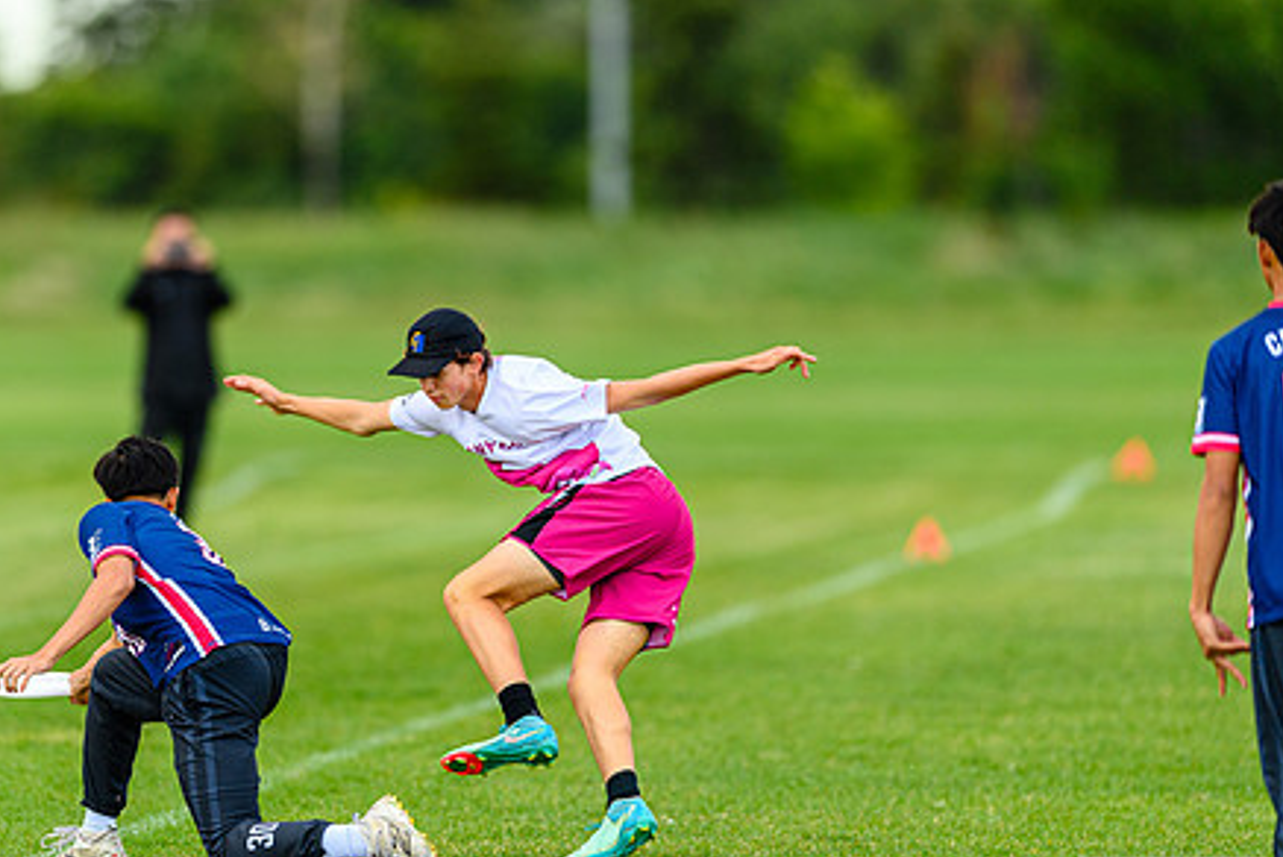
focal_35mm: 531
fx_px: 18936
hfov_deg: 3.9
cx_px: 446
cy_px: 439
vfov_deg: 2.6
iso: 320
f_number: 3.2
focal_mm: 400
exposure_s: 1/1250
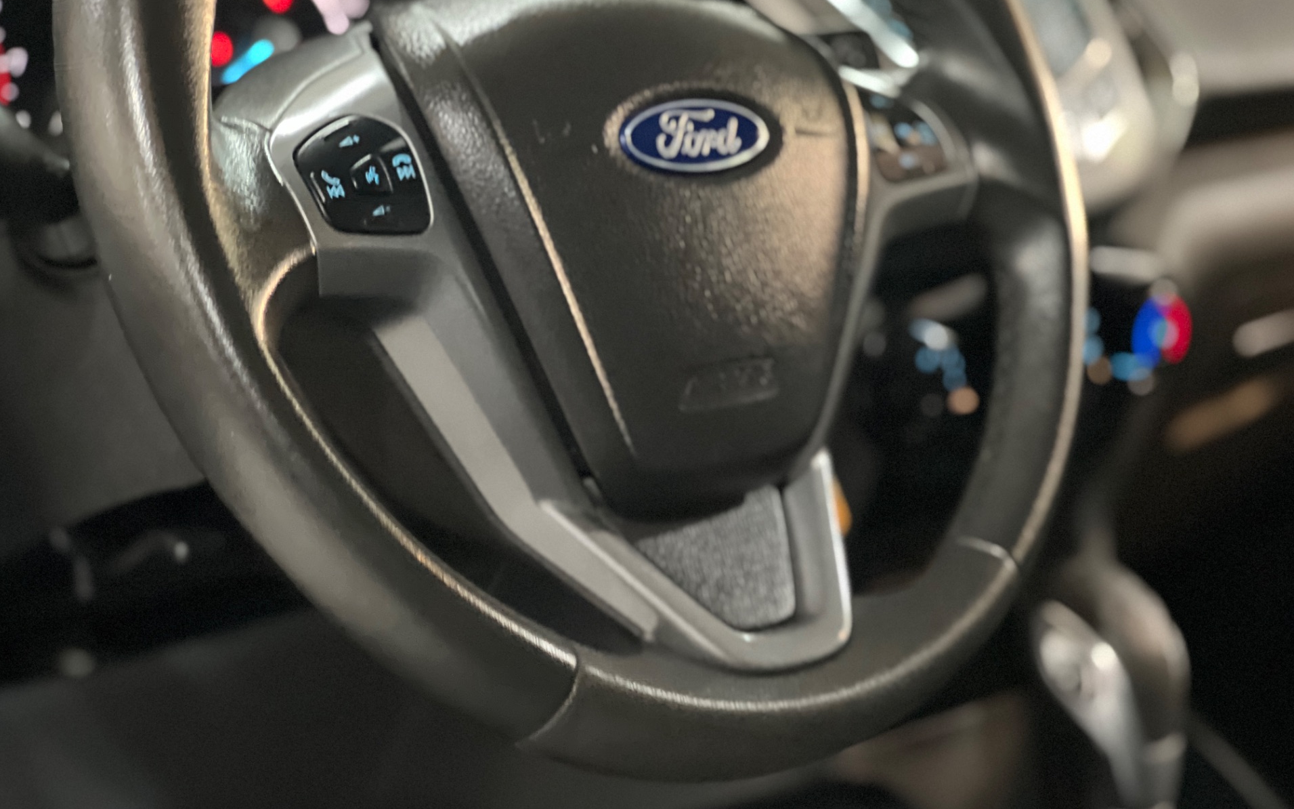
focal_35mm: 82
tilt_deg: -13.2
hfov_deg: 25.2
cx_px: 645
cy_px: 354
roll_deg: -3.1
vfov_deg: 15.9
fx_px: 2892
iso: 1250
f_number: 2.8
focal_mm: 9
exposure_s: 1/15
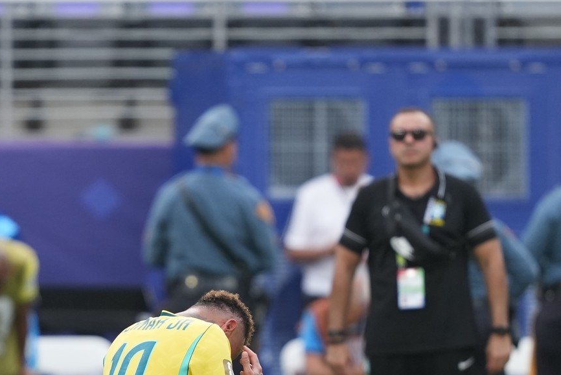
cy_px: 378
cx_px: 295
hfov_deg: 2.2
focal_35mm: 935
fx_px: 14574
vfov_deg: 1.5
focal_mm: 300
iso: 500
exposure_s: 1/2000
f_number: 2.8
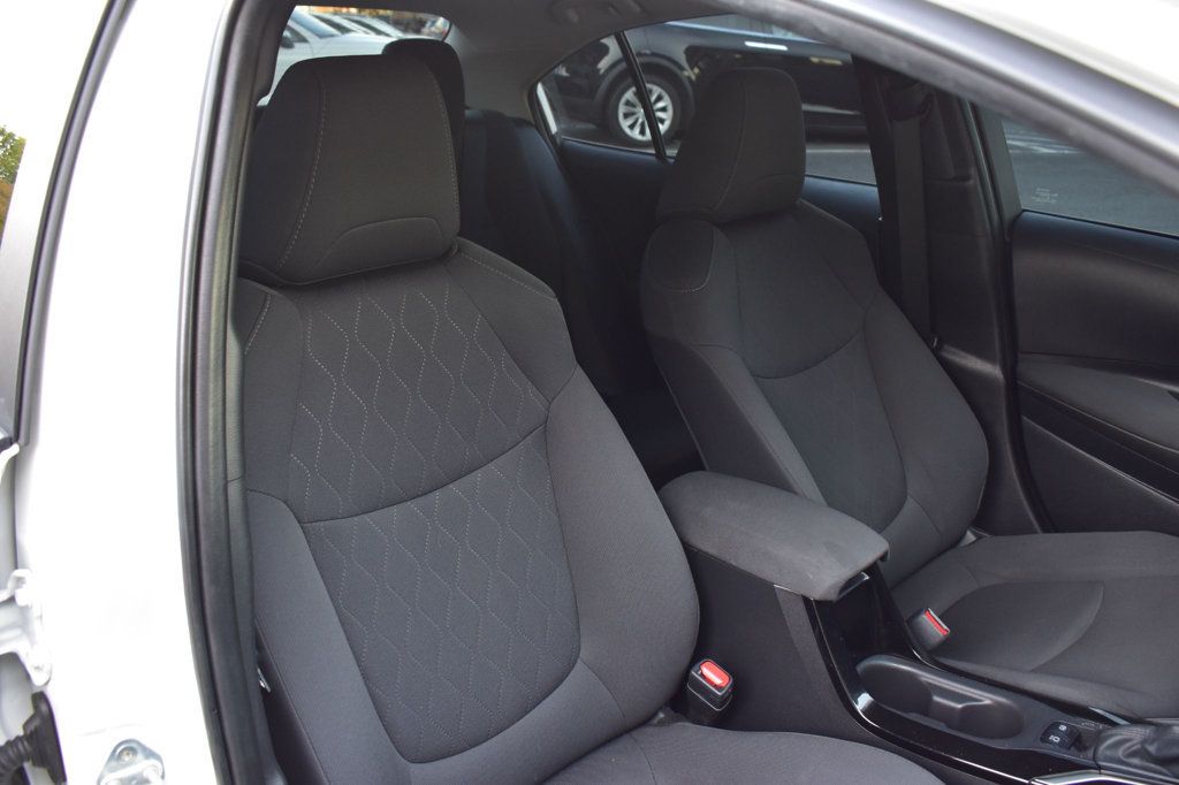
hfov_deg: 61.9
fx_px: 982
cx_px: 590
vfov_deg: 43.6
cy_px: 392
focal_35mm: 30
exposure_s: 1/15
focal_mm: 20
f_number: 6.3
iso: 560
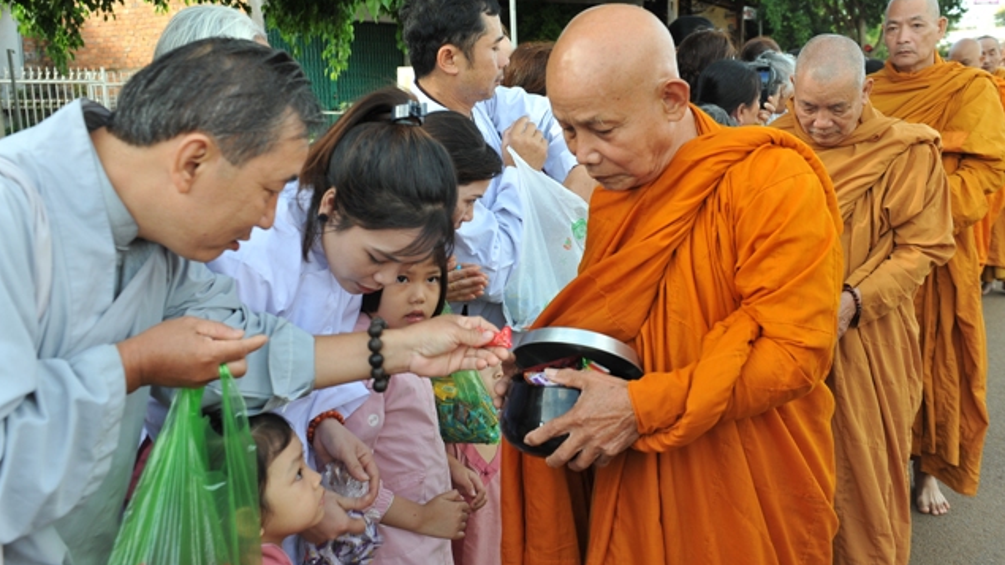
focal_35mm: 38
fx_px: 1013
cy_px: 239
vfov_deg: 31.1
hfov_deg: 52.8
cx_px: 505
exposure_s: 1/125
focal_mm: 36
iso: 320
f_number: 6.3
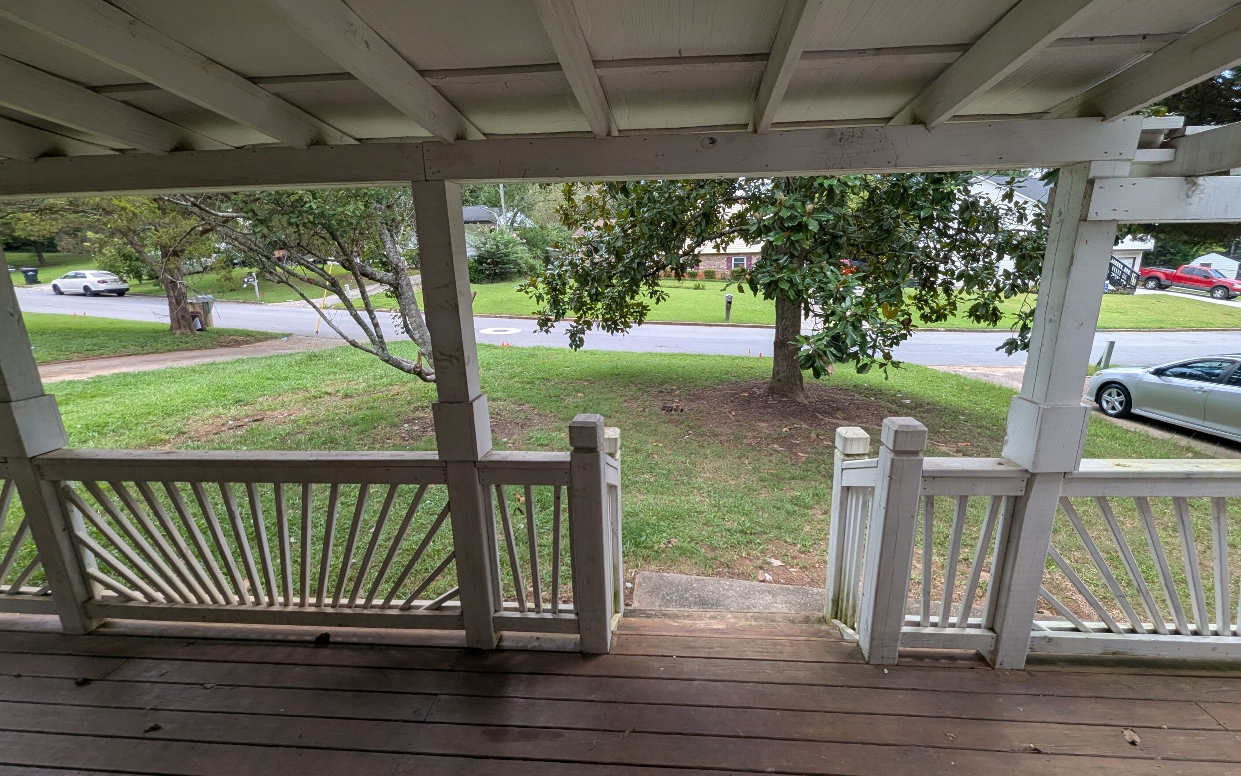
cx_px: 629
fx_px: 507
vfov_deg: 74.8
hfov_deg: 101.5
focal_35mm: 15
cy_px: 399
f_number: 2.2
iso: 46
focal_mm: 1.95
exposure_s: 1/406
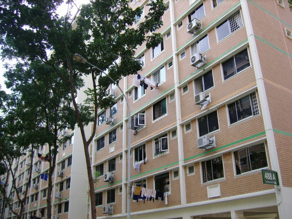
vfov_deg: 40.7
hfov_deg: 52.6
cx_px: 146
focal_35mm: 35
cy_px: 110
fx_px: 295
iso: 50
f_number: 2.8
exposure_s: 1/353
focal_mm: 5.95
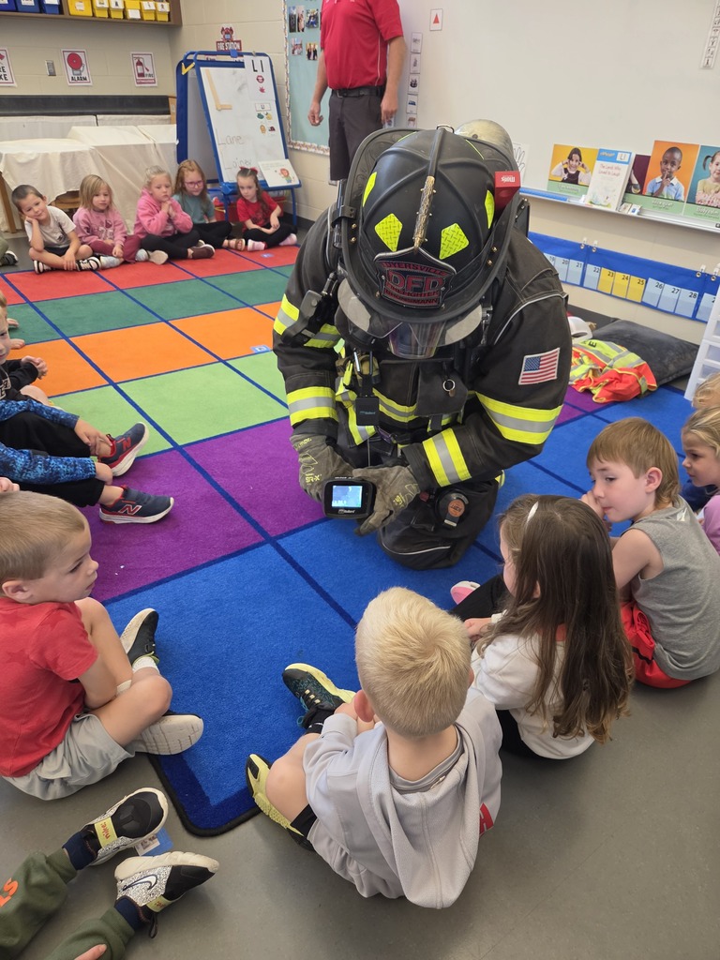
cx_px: 360
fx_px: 638
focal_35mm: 23
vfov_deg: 73.9
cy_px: 480
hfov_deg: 58.9
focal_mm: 5.4
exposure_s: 1/120
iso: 320
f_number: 1.8
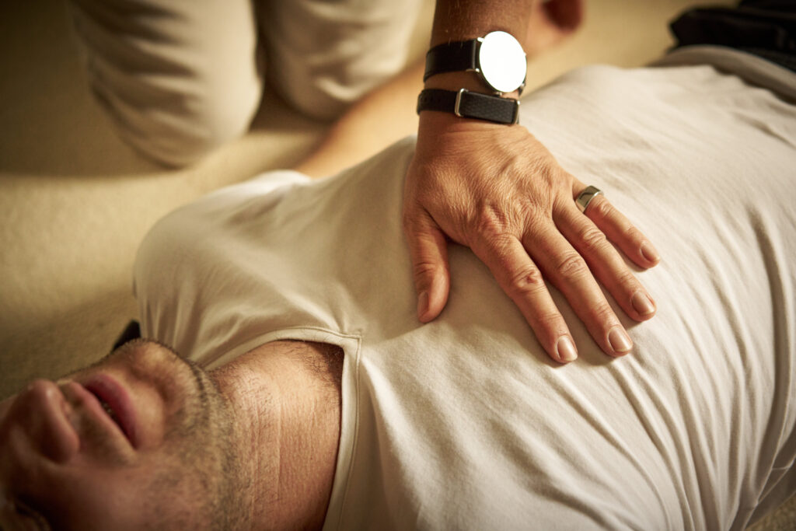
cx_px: 398
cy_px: 266
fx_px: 1216
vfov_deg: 24.6
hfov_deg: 36.2
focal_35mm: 55
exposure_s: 1/100
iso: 1600
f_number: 3.2
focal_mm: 55
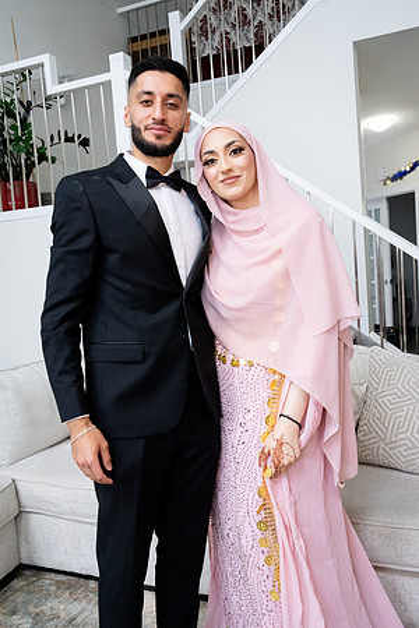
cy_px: 314
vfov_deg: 60.3
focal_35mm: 31
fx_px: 541
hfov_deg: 42.3
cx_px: 210
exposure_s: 1/160
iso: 6400
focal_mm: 31
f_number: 9
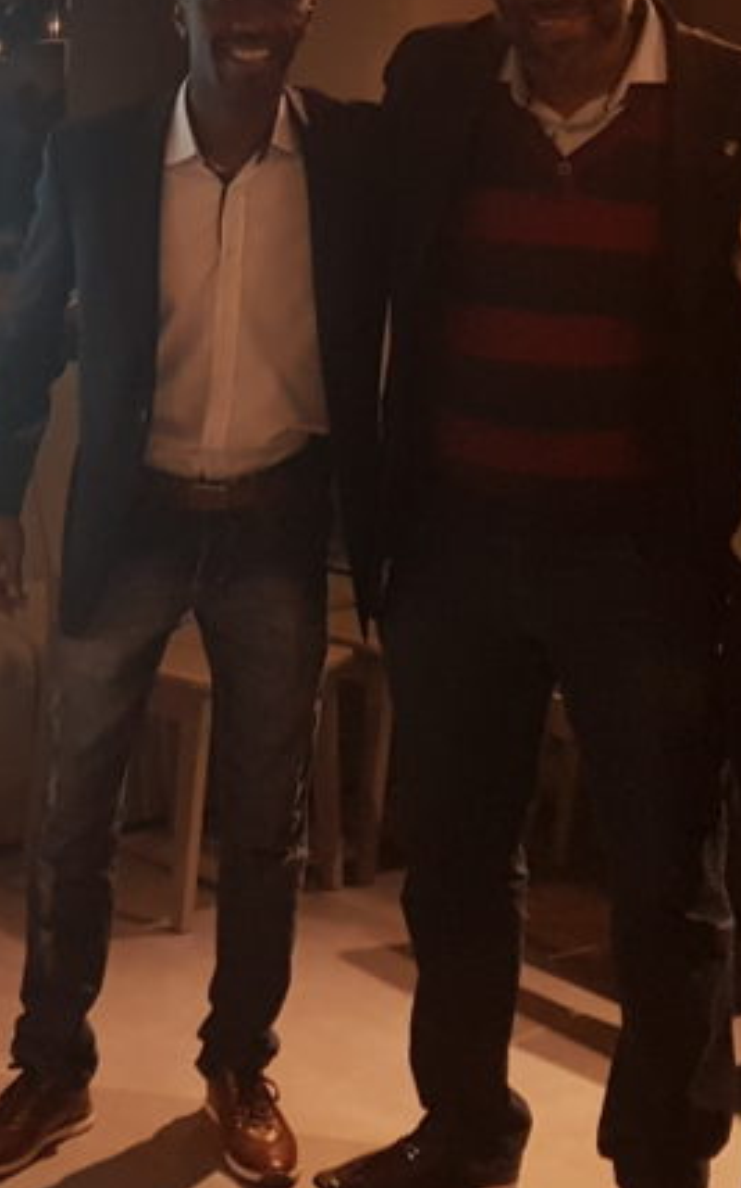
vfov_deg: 31.0
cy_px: 489
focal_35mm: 66
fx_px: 2135
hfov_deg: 18.6
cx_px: -158
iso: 160
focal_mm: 4.2
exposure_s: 1/30
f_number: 1.7
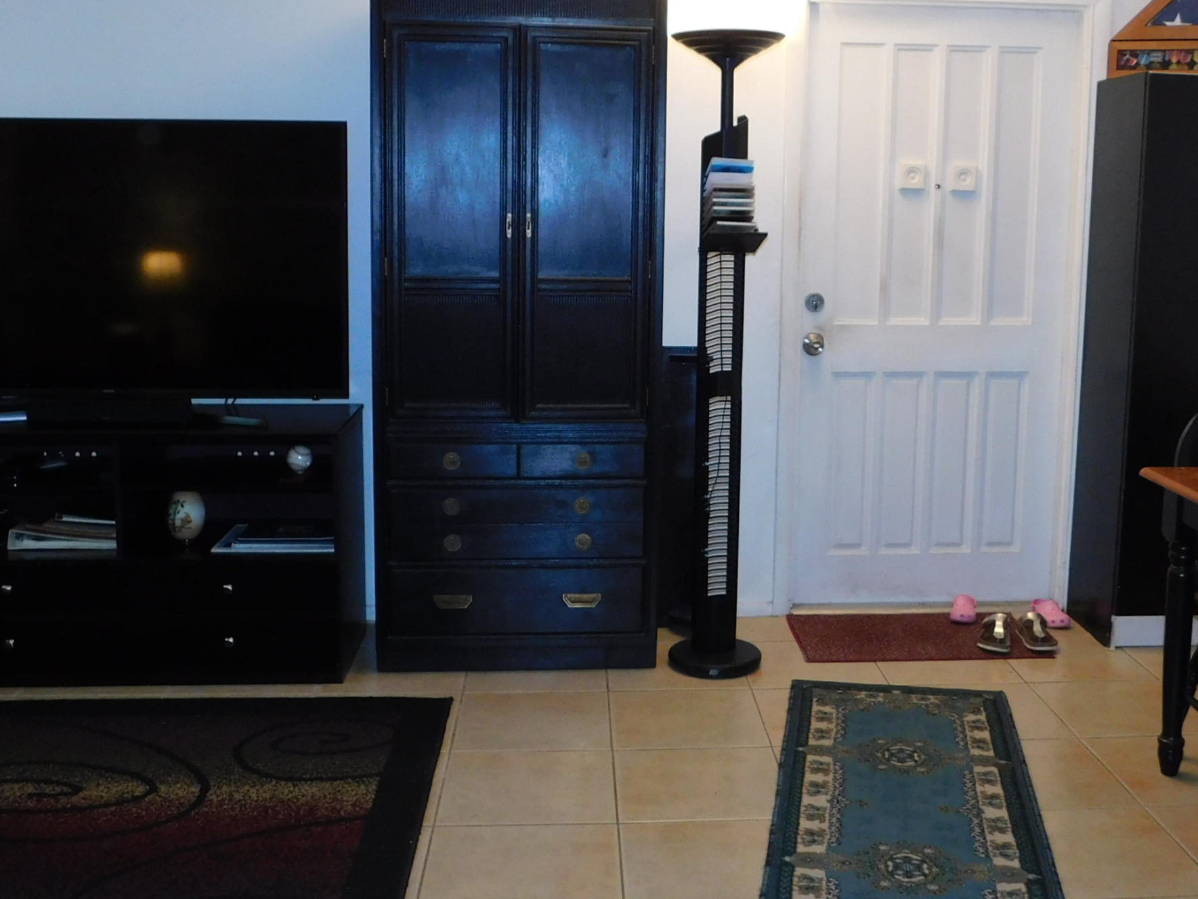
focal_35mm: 39
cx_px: 685
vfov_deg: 36.7
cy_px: 355
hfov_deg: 47.7
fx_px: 1350
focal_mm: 4
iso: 200
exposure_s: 1/30
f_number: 3
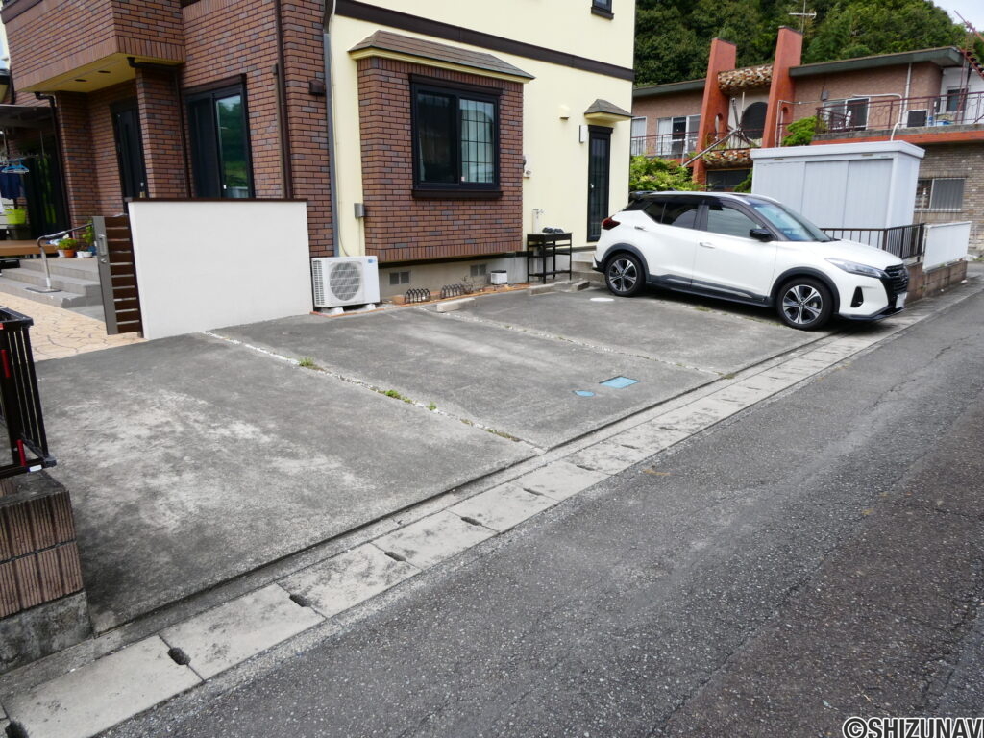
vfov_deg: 56.8
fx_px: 682
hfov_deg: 71.6
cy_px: 369
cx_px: 492
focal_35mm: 24
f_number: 3.3
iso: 80
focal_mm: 4.3
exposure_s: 1/800
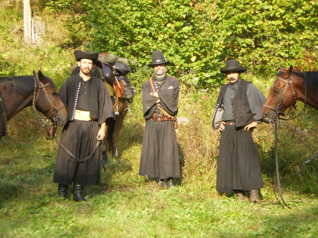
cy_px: 119
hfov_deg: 18.2
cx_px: 159
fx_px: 992
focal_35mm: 108
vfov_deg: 13.7
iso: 125
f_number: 5.9
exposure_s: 1/80
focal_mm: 18.9
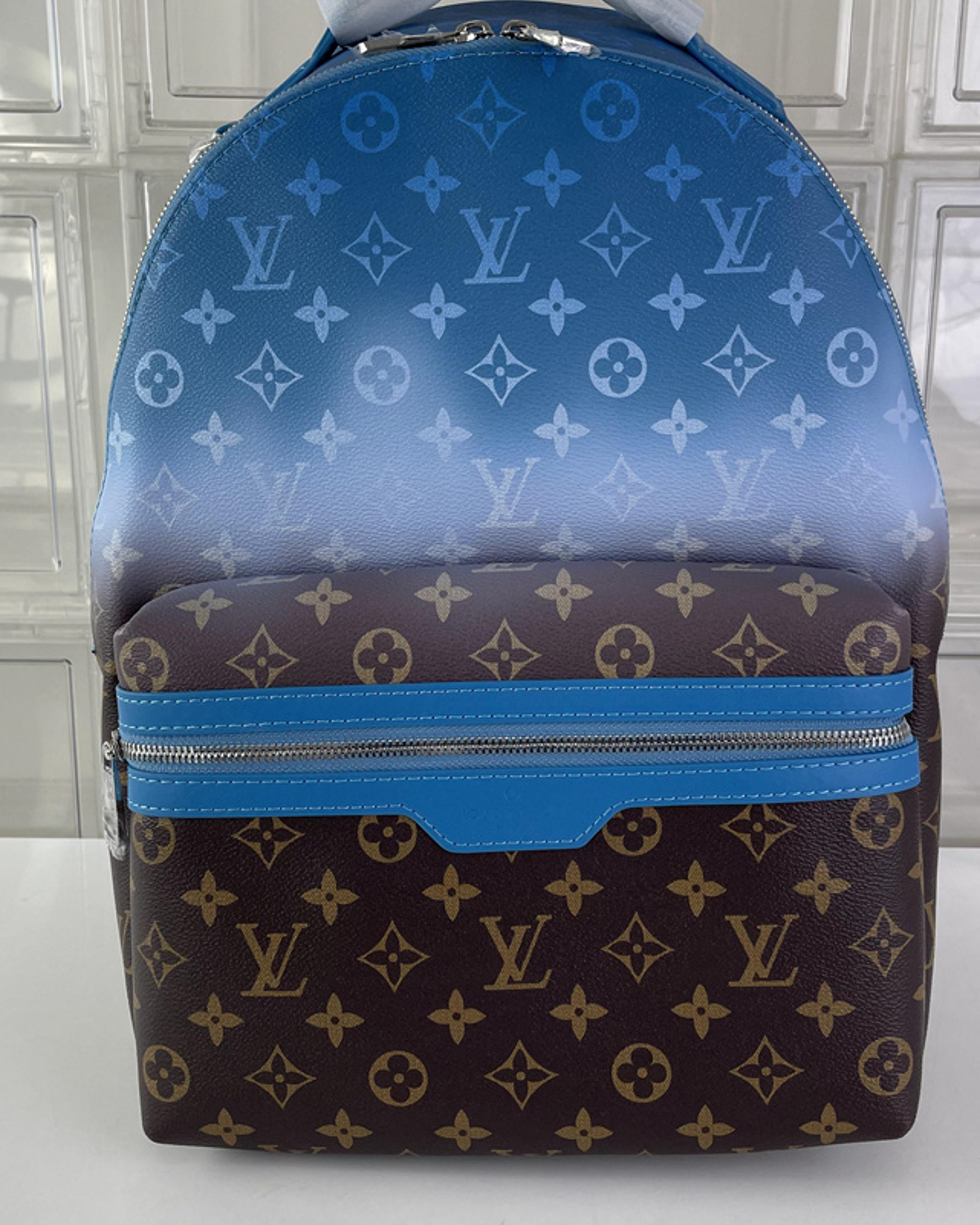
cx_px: 512
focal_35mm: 38
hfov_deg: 39.2
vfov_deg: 47.9
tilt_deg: -13.0
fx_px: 1377
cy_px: 567
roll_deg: -0.2
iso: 32
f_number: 1.6
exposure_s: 1/230
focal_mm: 4.2
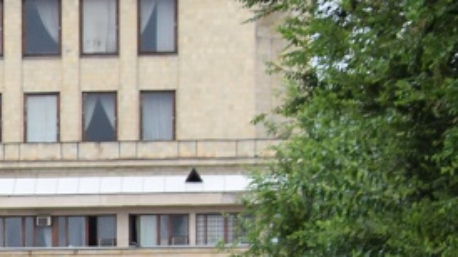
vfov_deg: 3.9
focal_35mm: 301
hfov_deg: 6.7
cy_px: 701
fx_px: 3653
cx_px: -779
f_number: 5
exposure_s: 1/1250
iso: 400
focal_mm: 35
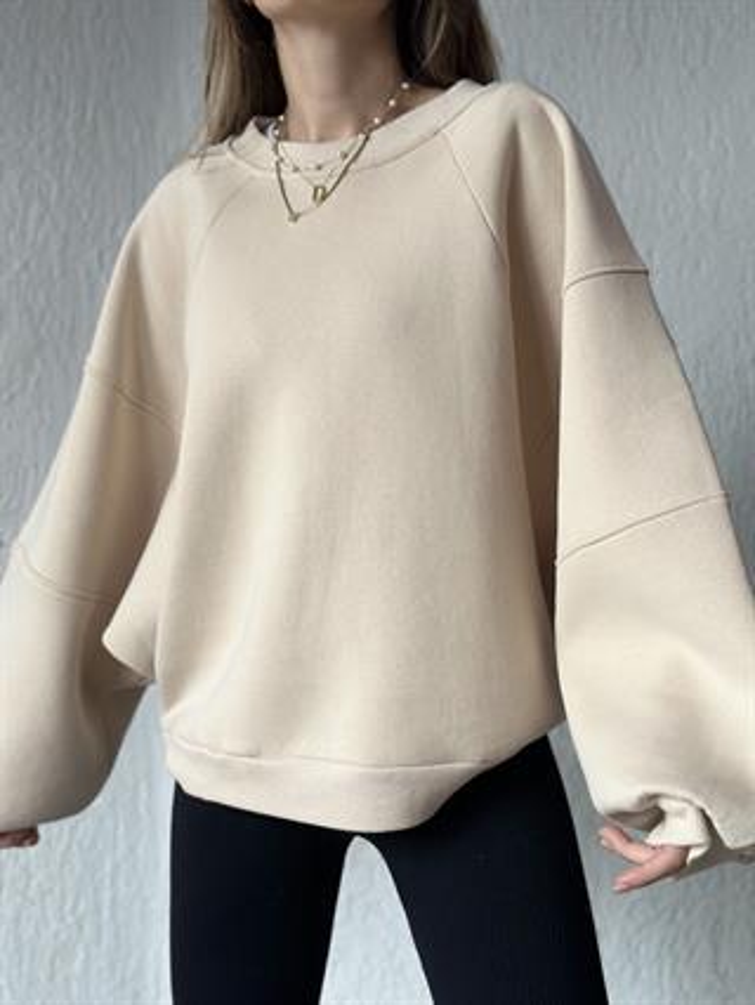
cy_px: 502
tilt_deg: +1.8
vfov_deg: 39.6
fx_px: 1394
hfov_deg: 30.3
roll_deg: +0.0
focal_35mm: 48
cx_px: 378
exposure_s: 1/135
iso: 64
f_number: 1.78
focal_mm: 6.86
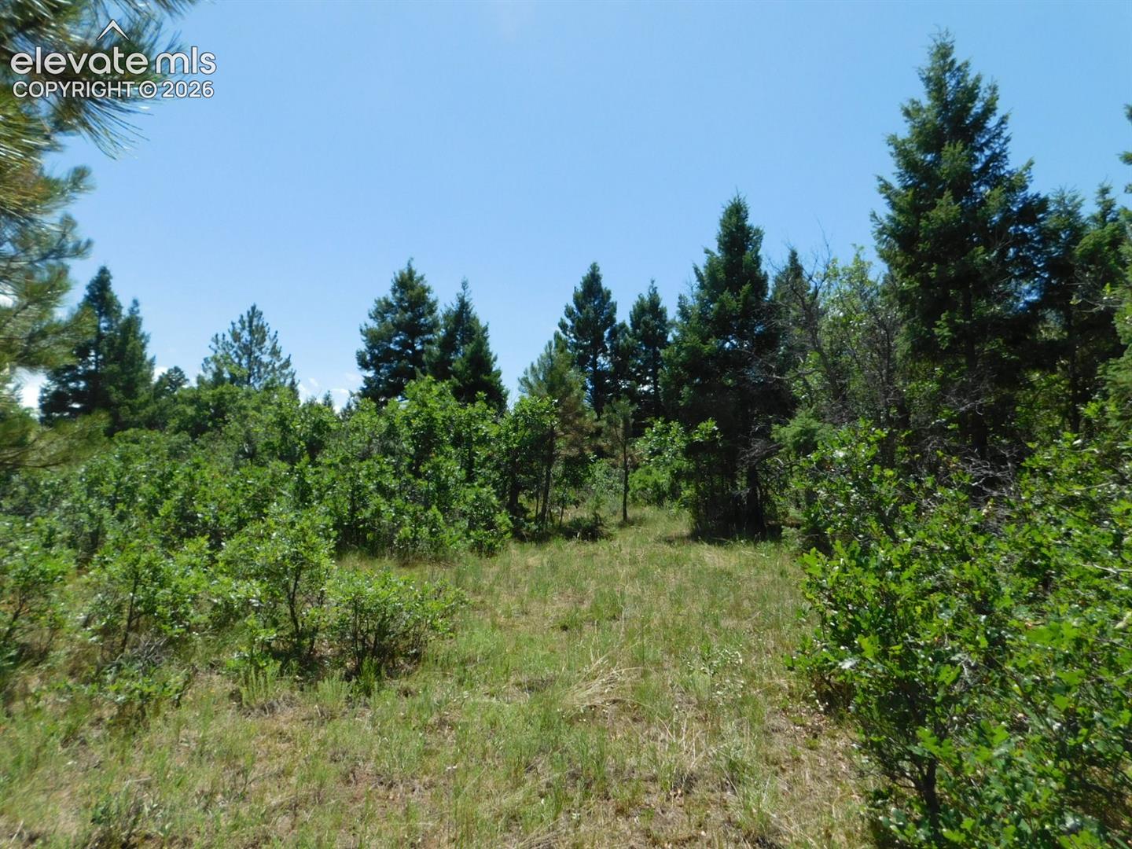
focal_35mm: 23
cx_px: 566
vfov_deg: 58.9
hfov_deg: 73.9
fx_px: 752
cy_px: 424
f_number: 6
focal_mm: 4
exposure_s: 1/400
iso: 125
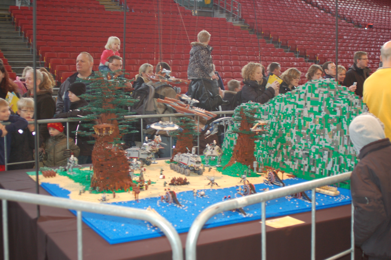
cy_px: 130
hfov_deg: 41.1
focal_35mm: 48
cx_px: 196
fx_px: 521
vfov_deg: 28.0
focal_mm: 32
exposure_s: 1/60
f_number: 3
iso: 400
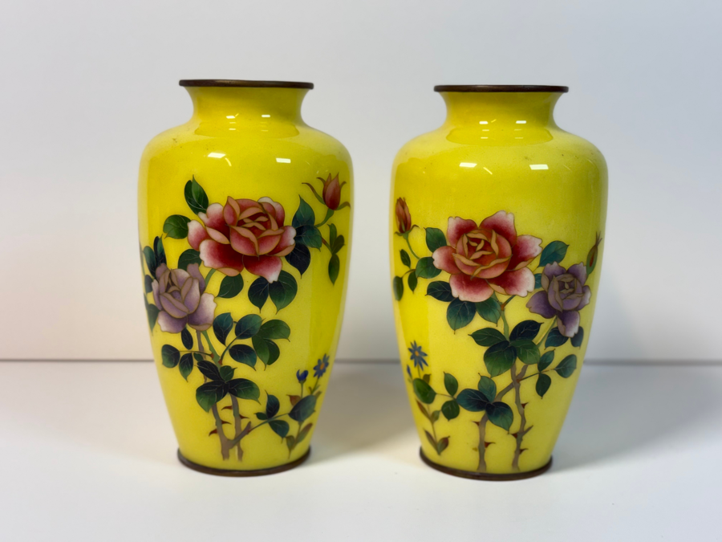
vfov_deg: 30.3
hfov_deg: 39.7
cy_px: 271
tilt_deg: -10.3
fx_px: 1001
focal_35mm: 48
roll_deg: +0.1
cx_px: 361
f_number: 1.78
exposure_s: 1/177
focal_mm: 6.76
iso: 50
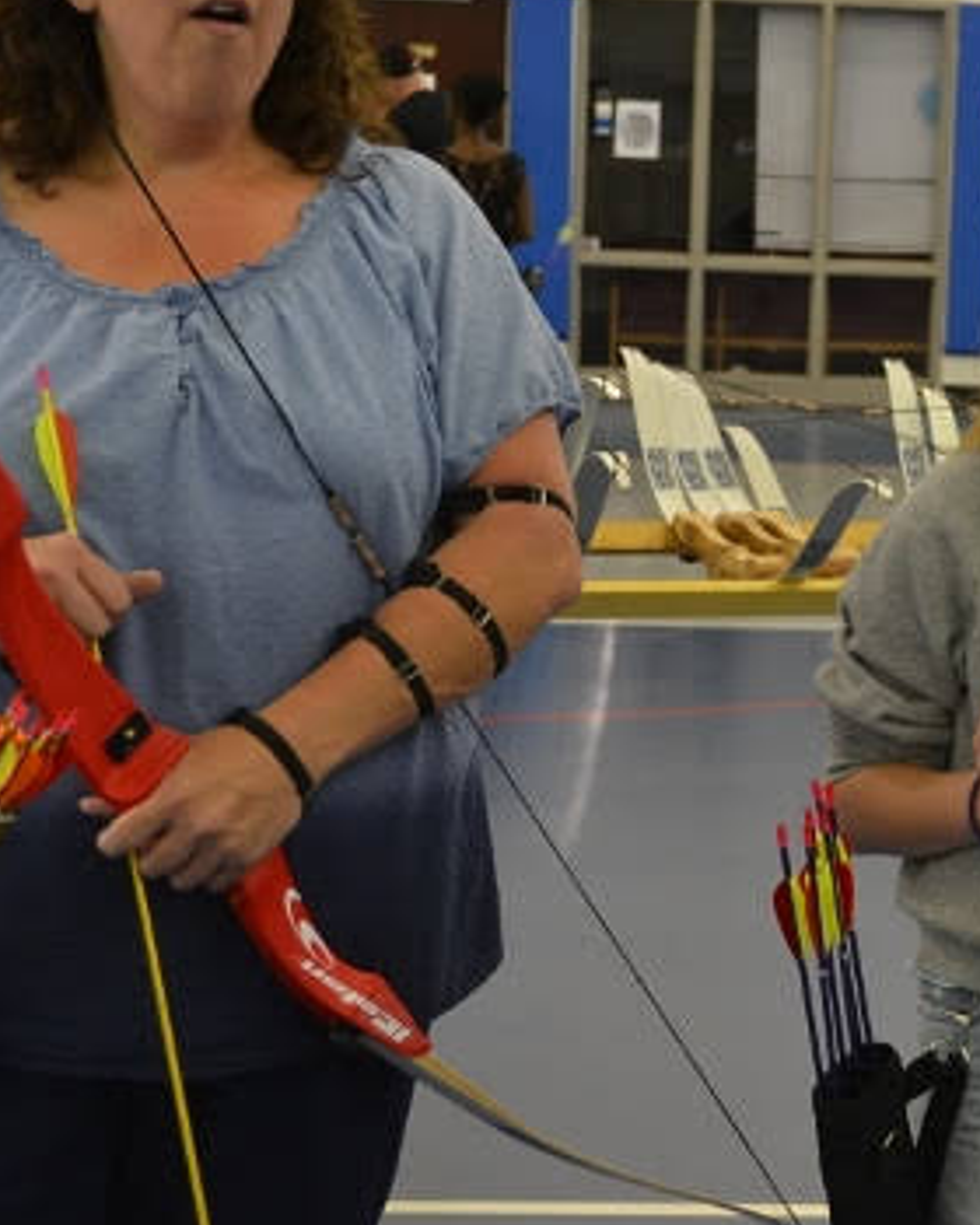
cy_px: 464
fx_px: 3734
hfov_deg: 14.5
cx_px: 1141
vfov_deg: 18.6
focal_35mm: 103
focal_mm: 32
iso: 400
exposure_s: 1/20
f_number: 4.8
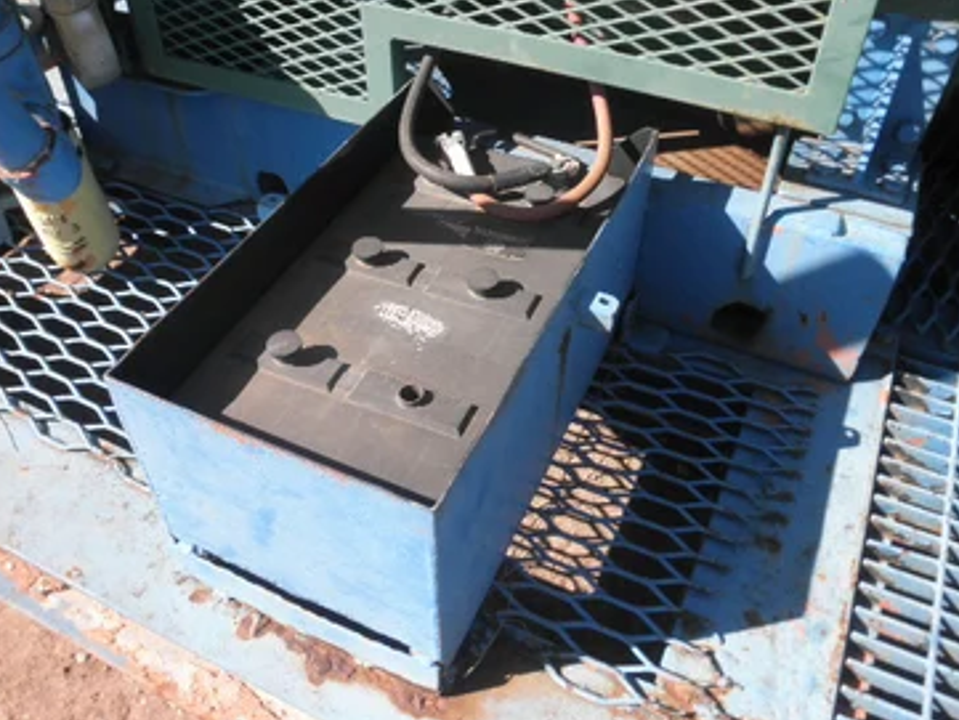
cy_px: 327
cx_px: 454
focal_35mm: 31
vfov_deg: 45.4
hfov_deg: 58.3
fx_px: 859
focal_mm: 5
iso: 64
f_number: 8.5
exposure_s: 1/60
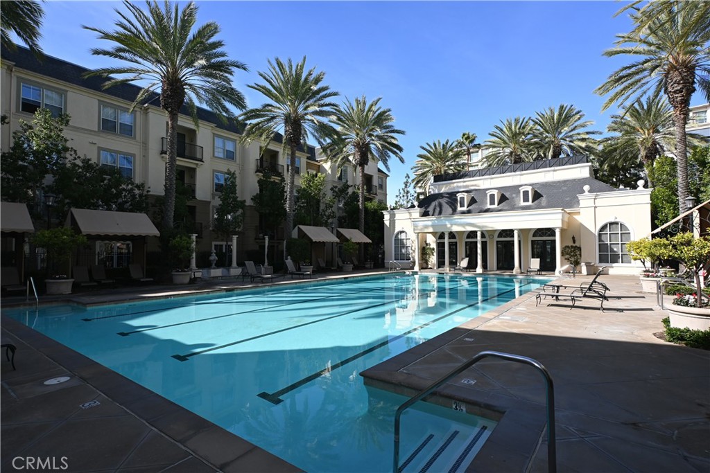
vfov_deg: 67.4
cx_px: 355
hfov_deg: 90.0
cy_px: 236
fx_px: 355
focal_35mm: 18
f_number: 7.1
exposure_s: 1/200
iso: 100
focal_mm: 12
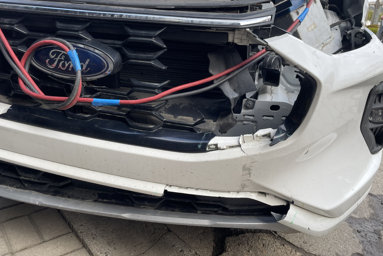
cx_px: 190
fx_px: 298
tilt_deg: -14.5
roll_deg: -3.1
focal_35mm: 28
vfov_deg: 46.2
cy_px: 108
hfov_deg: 65.5
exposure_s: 1/276
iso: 32
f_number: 1.6
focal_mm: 4.2
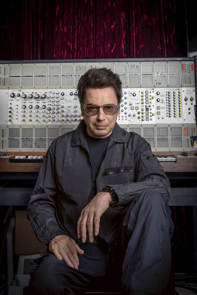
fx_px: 369
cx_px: 98
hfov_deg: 29.9
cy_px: 148
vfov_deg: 43.6
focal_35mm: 45
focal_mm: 45
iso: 400
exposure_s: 1/80
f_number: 7.1
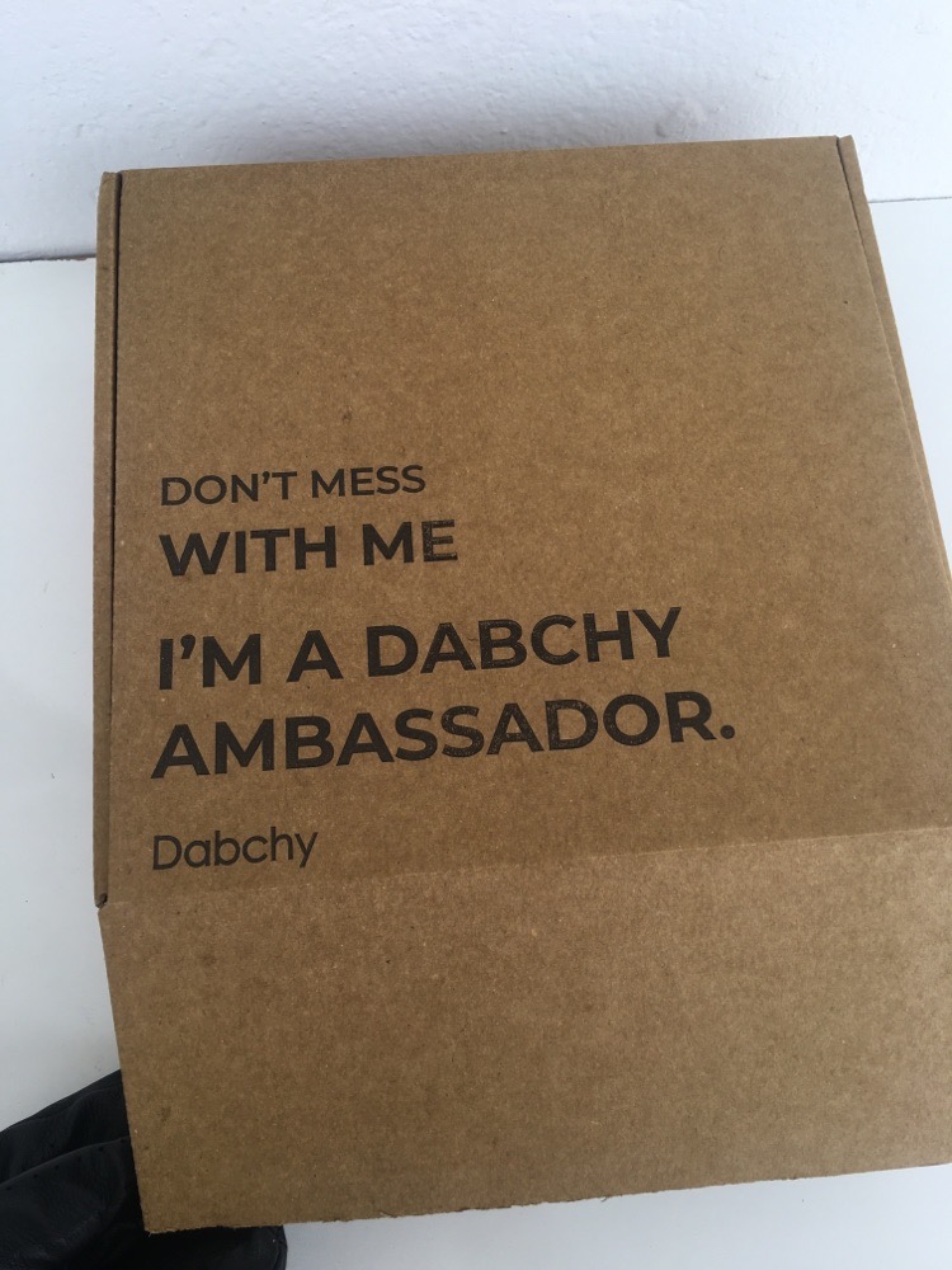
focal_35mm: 29
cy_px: 635
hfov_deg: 48.2
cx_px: 476
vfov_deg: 61.7
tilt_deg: -71.9
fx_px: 1063
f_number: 2.2
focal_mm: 4.15
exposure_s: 1/129
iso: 25
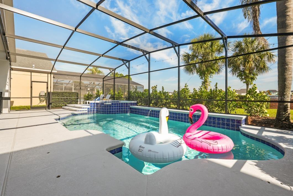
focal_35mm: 16
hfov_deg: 96.7
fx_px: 130
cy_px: 98
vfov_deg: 73.8
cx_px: 146
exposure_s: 1/640
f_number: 7.1
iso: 800
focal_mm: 16
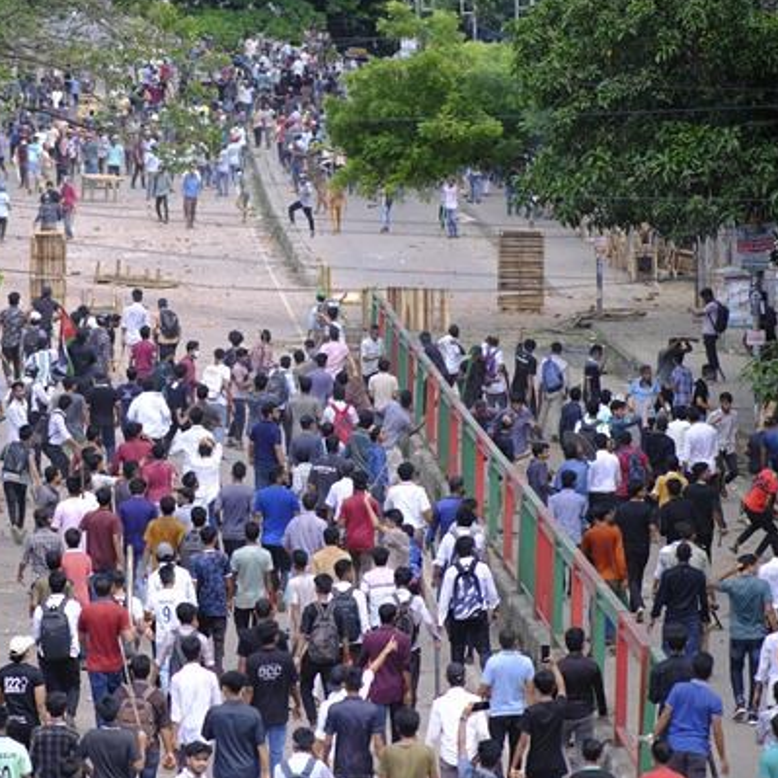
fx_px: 4501
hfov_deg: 9.9
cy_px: 377
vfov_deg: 9.9
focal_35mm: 177
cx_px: 201
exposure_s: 1/1700
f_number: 2
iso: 400
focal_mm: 85
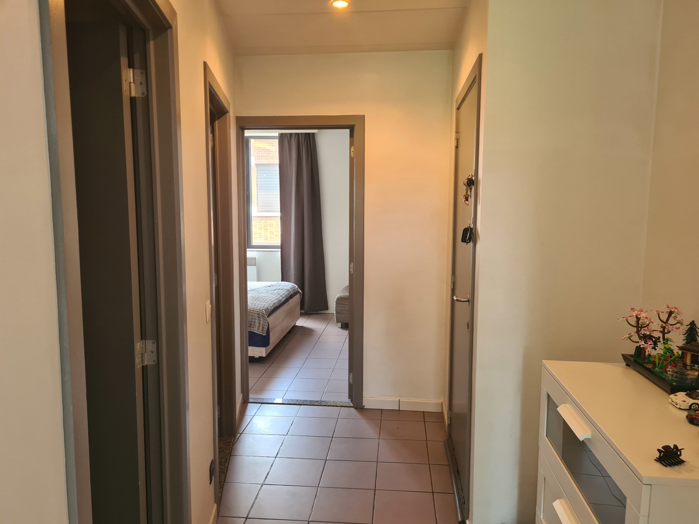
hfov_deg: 67.3
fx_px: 525
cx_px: 350
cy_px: 262
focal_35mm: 26
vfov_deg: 53.1
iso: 200
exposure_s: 1/50
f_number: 1.8
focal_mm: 5.4
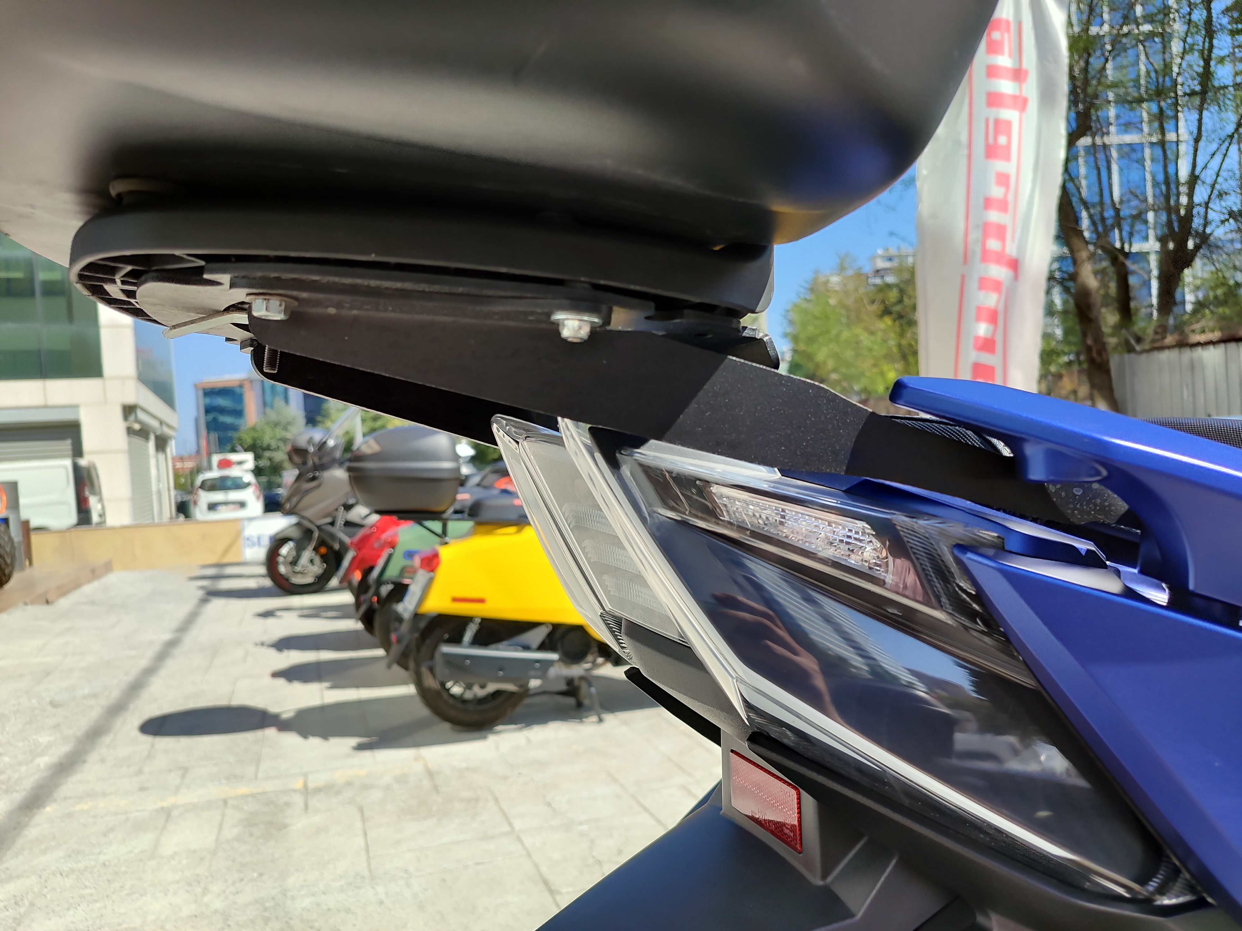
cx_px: 621
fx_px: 897
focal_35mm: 25
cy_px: 466
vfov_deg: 54.9
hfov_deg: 69.4
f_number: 1.89
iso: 50
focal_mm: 5.95
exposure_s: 1/683
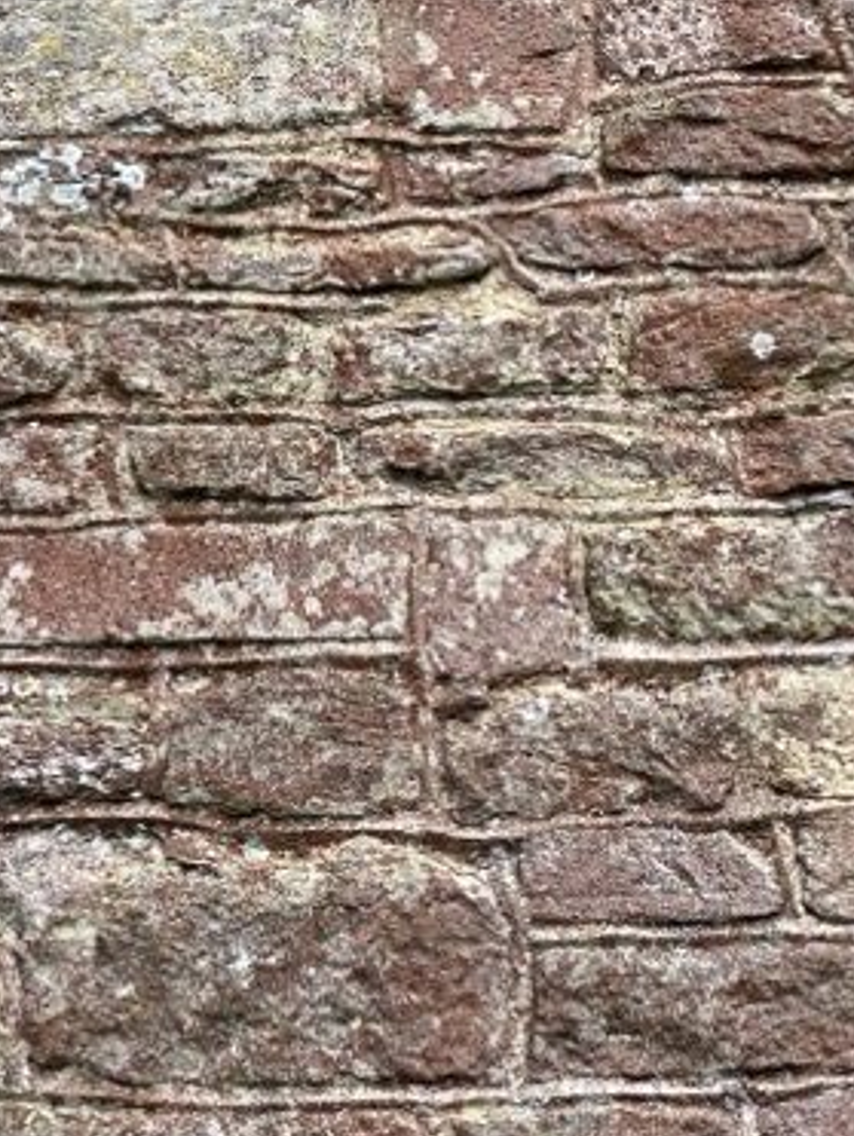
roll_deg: +1.2
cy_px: 49
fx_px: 4597
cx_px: 291
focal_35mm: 140
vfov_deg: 13.9
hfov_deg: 10.6
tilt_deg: +9.2
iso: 20
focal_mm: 6
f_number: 2
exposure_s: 1/202
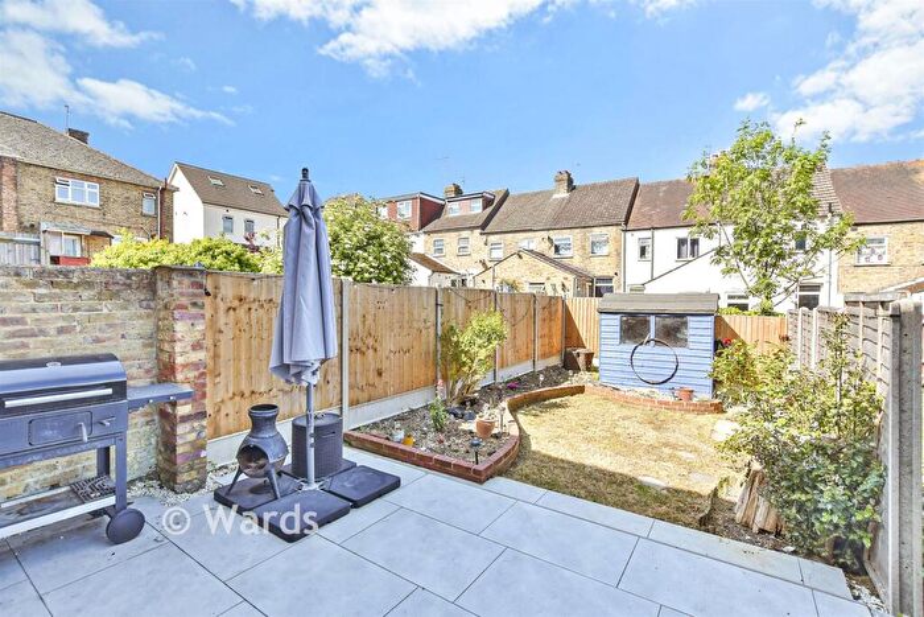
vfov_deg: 77.4
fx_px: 385
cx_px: 462
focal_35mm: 15
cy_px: 308
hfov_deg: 100.4
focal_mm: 10
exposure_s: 1/250
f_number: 8
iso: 500
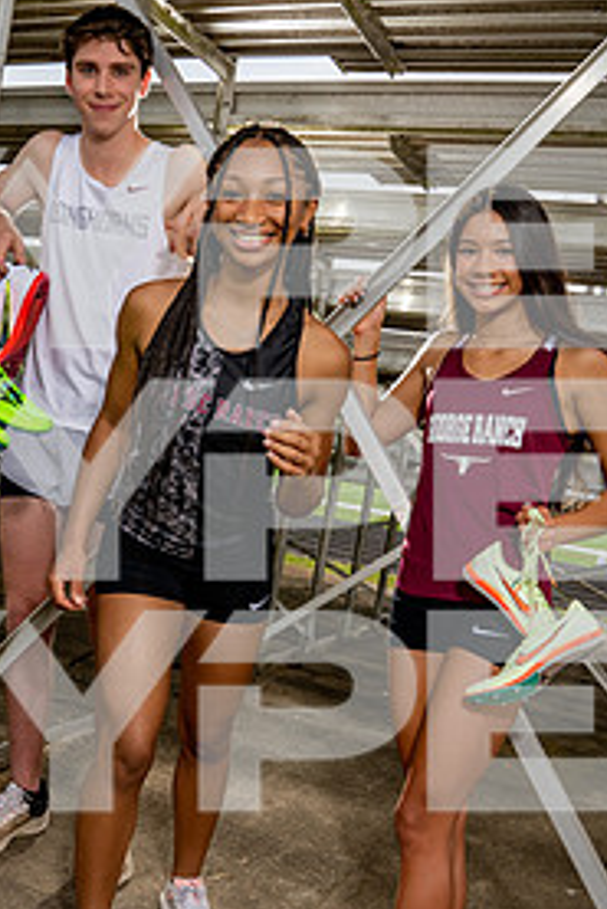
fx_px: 985
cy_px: 482
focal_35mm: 39
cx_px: 167
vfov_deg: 49.5
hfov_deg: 33.7
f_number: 8
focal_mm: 24
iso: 100
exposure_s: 1/125
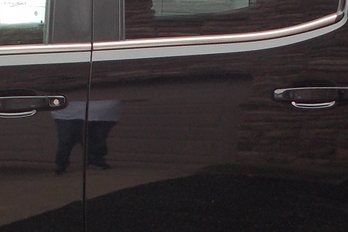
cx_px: 169
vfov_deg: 9.5
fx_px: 1402
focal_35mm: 145
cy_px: 129
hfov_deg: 14.2
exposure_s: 1/160
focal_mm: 4.6
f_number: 3.2
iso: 80
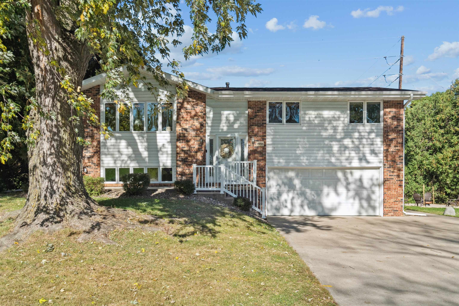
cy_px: 153
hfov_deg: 67.4
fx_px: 344
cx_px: 230
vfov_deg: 47.9
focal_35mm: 27
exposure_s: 1/1250
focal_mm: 27
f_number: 10
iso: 800
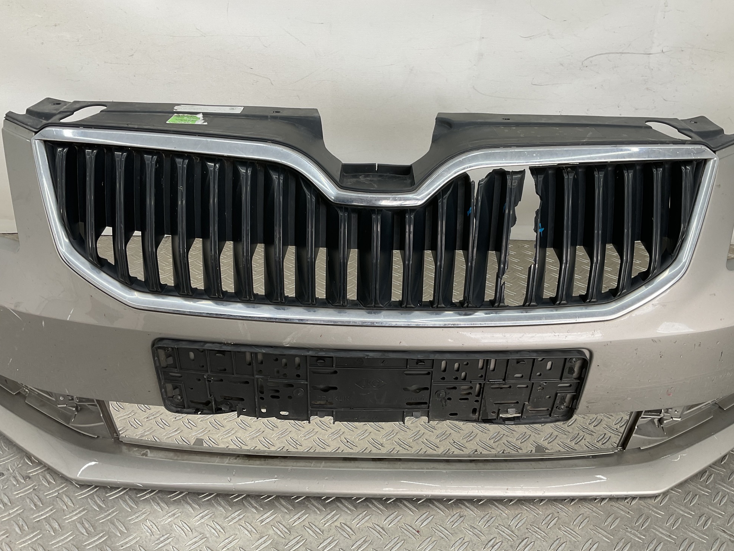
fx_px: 636
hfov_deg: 60.0
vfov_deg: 46.8
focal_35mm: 30
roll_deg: -3.4
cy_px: 278
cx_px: 375
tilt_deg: -28.0
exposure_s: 1/100
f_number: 1.8
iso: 20
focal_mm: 3
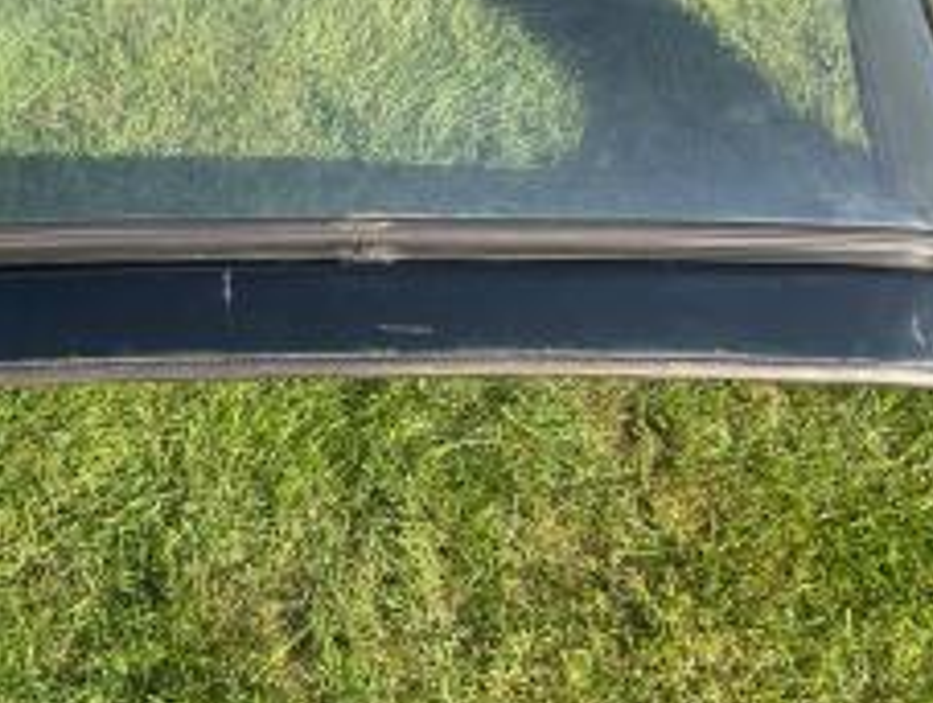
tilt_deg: -49.8
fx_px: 1377
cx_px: 288
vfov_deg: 28.1
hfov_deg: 36.9
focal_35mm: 51
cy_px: 152
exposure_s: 1/419
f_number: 1.8
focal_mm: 3
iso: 16
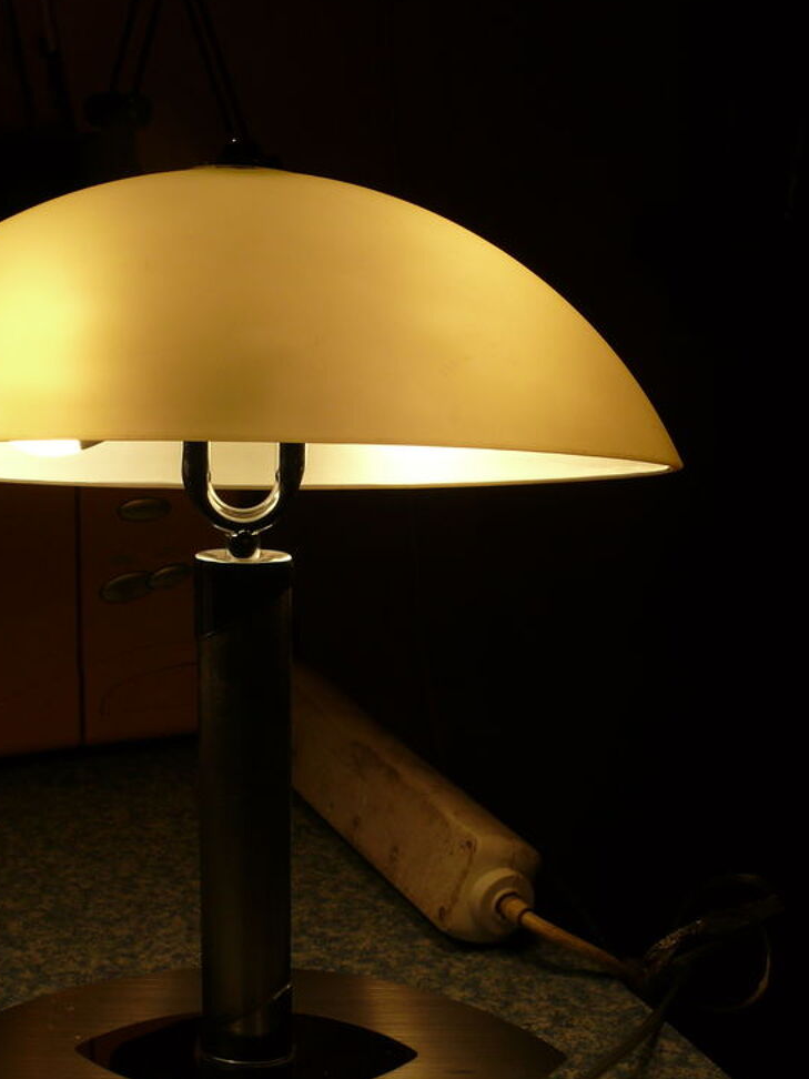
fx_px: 1838
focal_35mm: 59
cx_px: 274
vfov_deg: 32.7
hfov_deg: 24.7
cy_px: 564
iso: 100
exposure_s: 1/250
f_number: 4
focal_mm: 9.1
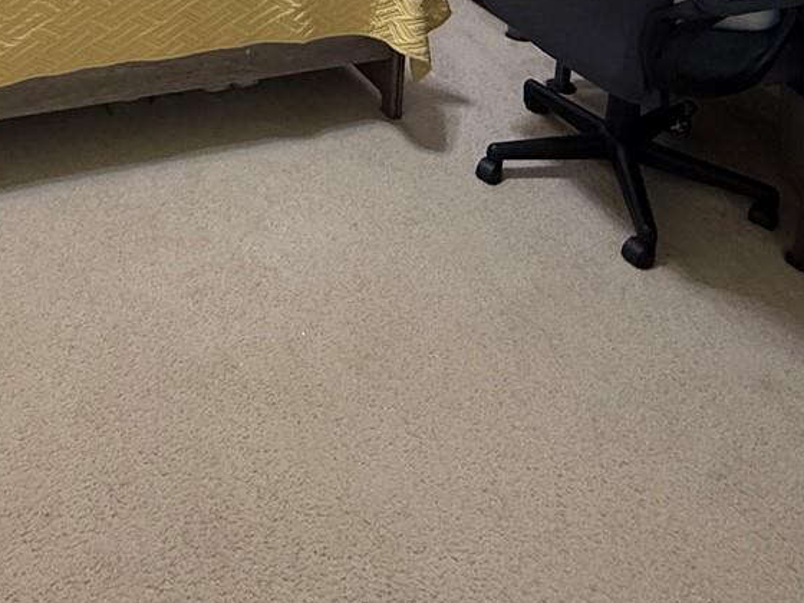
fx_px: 929
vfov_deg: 27.7
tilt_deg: -9.6
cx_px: 187
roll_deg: -0.5
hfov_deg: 45.0
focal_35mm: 40
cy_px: -240
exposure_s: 1/60
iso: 320
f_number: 2.2
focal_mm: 2.22
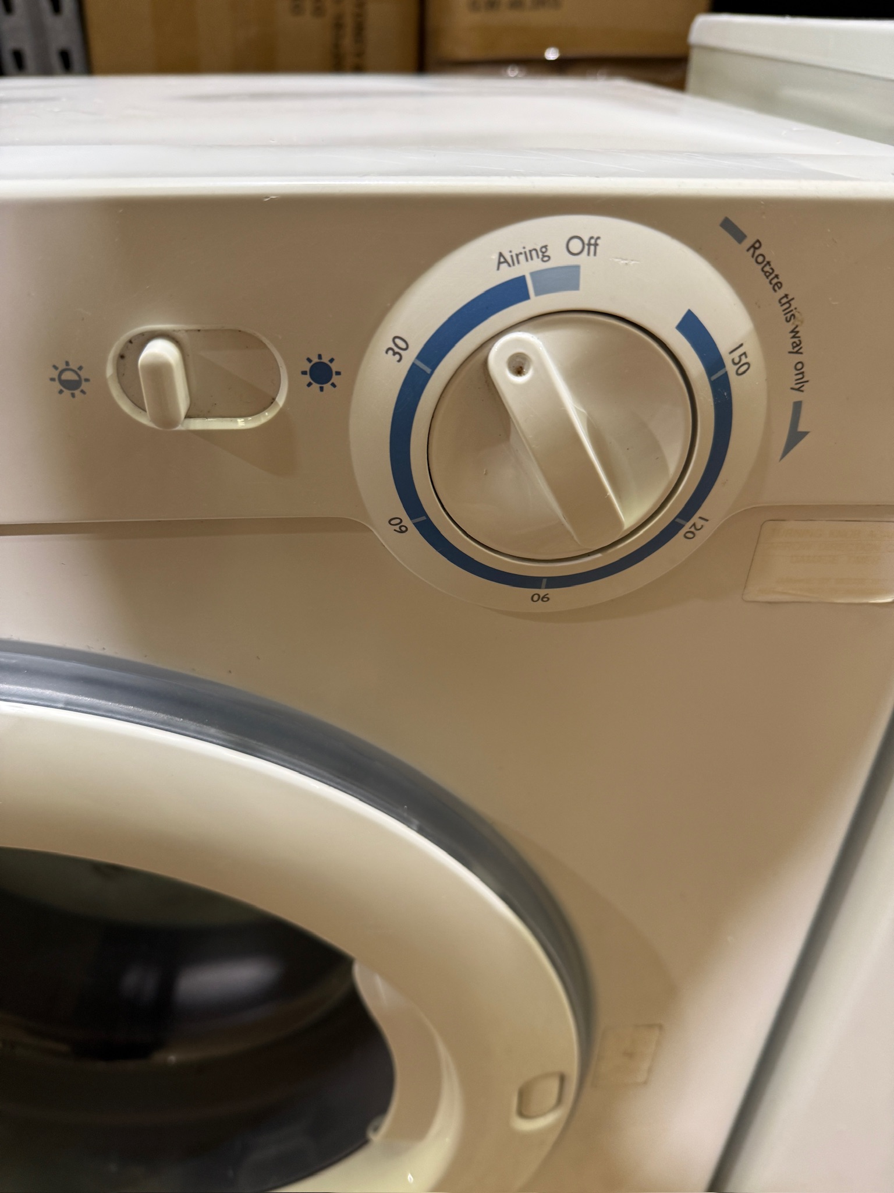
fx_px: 826
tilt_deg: -33.5
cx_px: 447
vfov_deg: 71.6
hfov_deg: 56.8
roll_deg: -0.9
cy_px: 596
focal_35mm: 24
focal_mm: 6.76
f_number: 1.78
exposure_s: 1/50
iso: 160
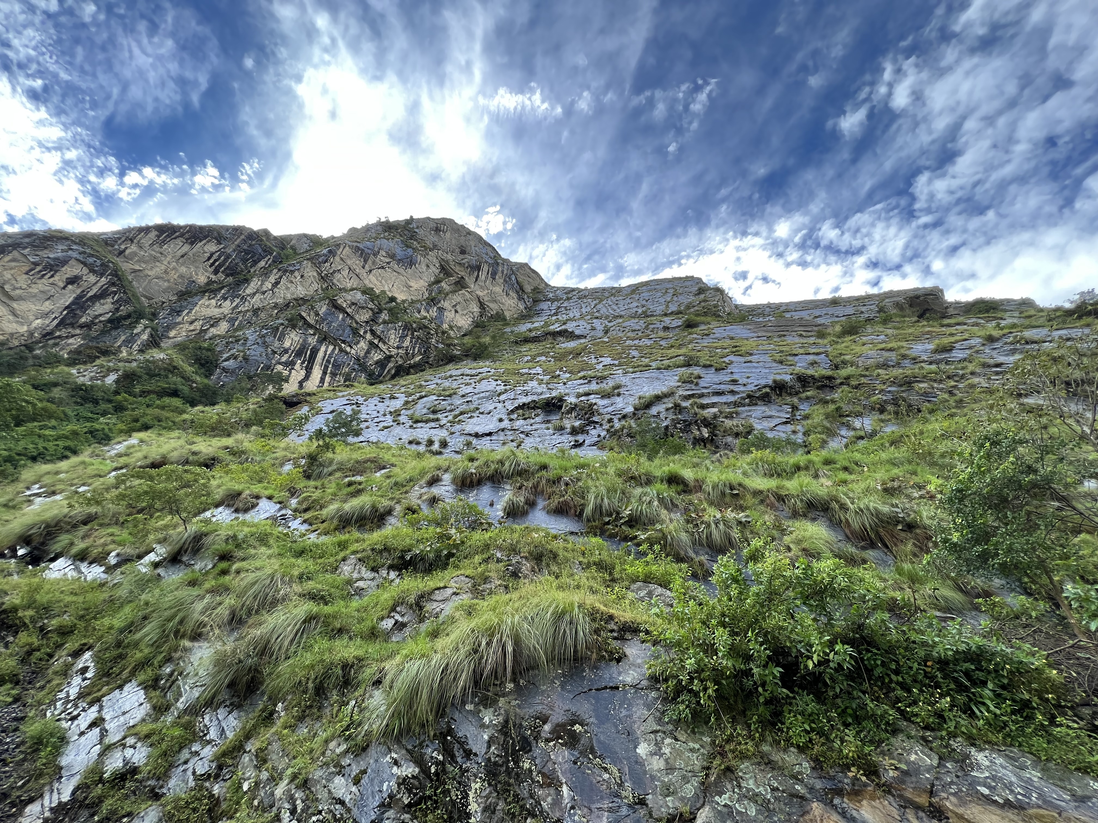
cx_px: 549
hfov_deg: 106.2
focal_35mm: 13
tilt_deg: +42.5
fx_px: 412
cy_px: 412
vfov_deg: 89.9
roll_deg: -0.1
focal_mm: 1.57
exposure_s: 1/412
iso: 32
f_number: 1.8
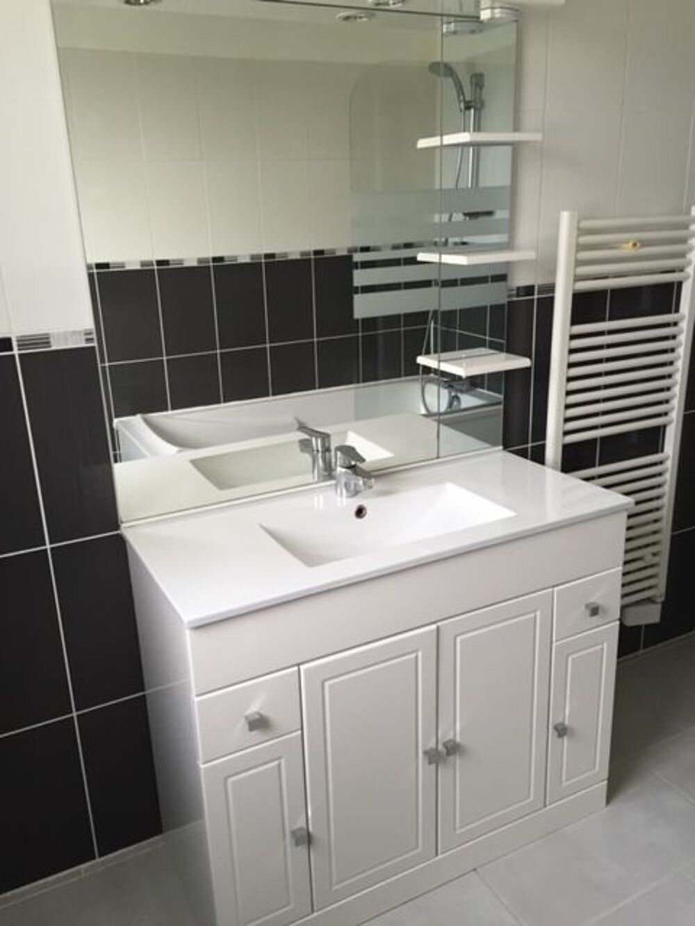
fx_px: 776
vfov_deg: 61.7
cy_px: 463
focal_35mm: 29
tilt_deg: -18.1
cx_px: 348
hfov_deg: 48.2
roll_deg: +1.7
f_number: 2.2
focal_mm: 4.15
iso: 50
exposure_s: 1/33
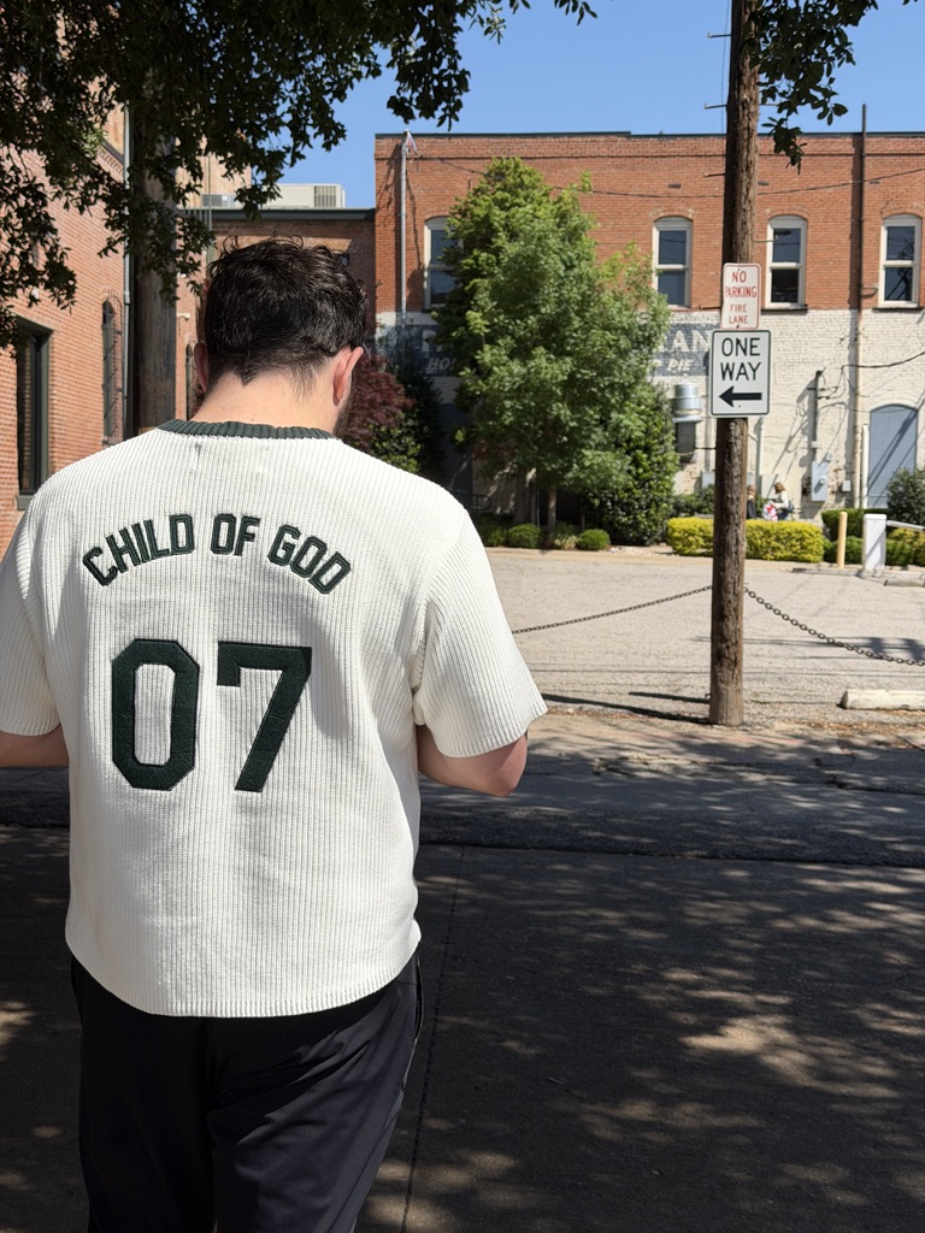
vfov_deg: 39.7
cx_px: 462
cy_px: 616
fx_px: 1710
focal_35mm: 48
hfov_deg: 30.3
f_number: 1.78
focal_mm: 6.76
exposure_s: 1/6024
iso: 64
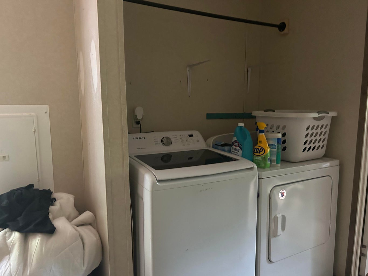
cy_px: 138
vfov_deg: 53.1
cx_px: 184
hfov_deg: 67.3
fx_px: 276
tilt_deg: -8.1
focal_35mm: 26
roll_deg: +1.1
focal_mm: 5.7
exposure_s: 1/30
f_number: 1.5
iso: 640
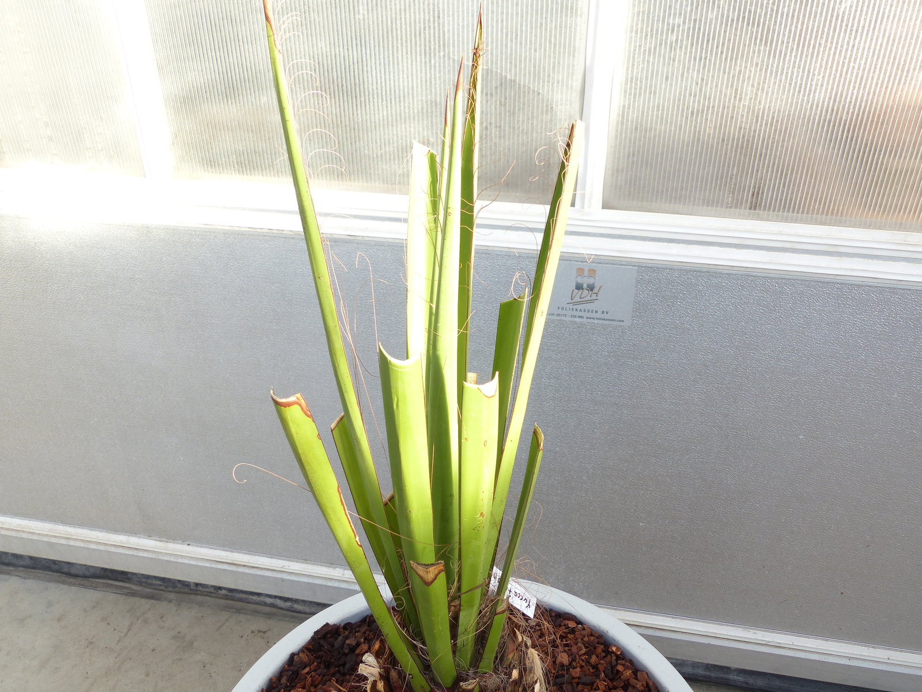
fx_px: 799
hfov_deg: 60.0
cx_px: 461
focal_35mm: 30
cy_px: 346
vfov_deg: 46.8
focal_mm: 5.4
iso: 100
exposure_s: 1/125
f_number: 3.5
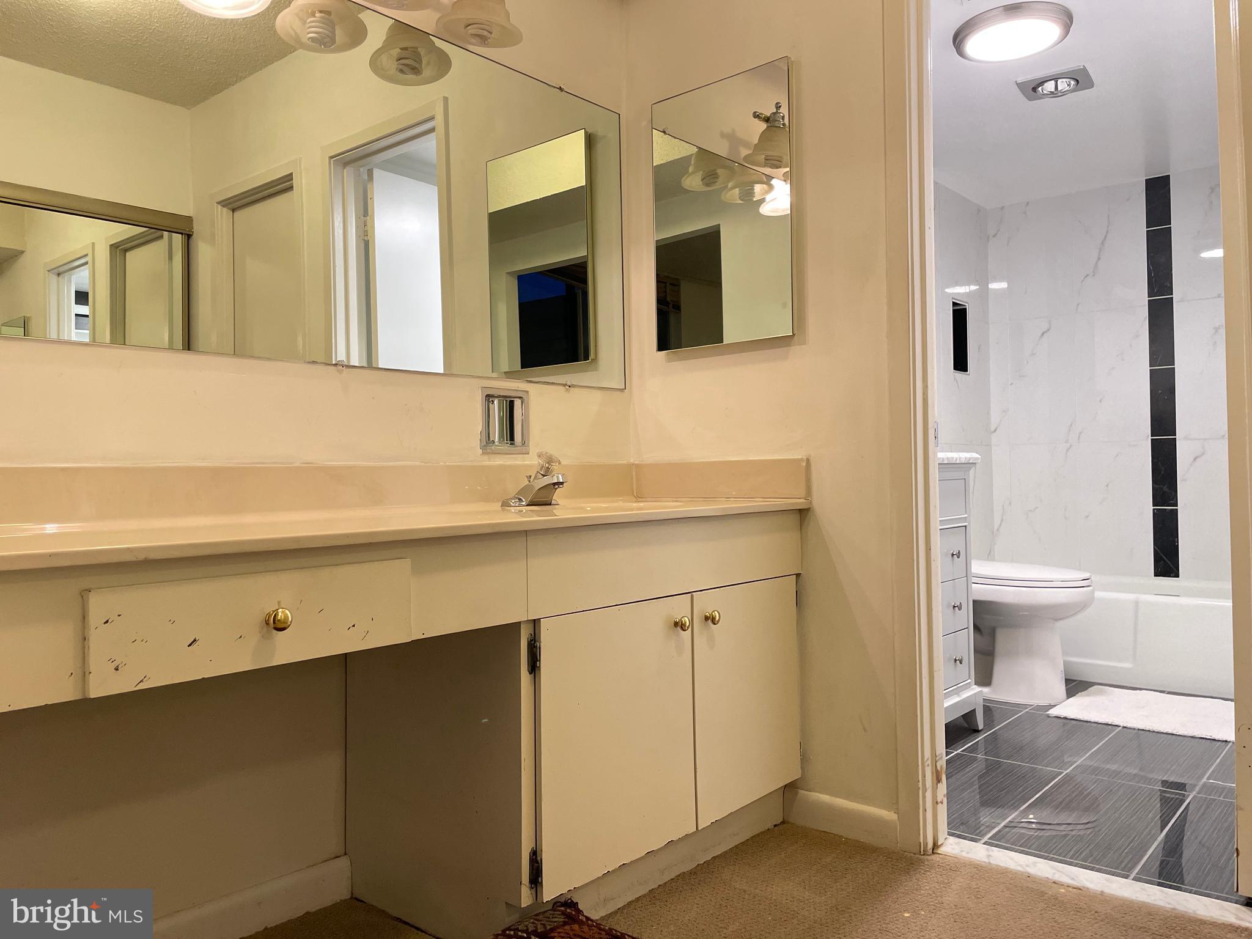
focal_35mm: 26
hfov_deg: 67.3
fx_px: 940
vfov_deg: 53.1
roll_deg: +1.2
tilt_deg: +0.6
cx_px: 626
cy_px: 470
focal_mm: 4.2
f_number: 1.6
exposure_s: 1/60
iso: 250
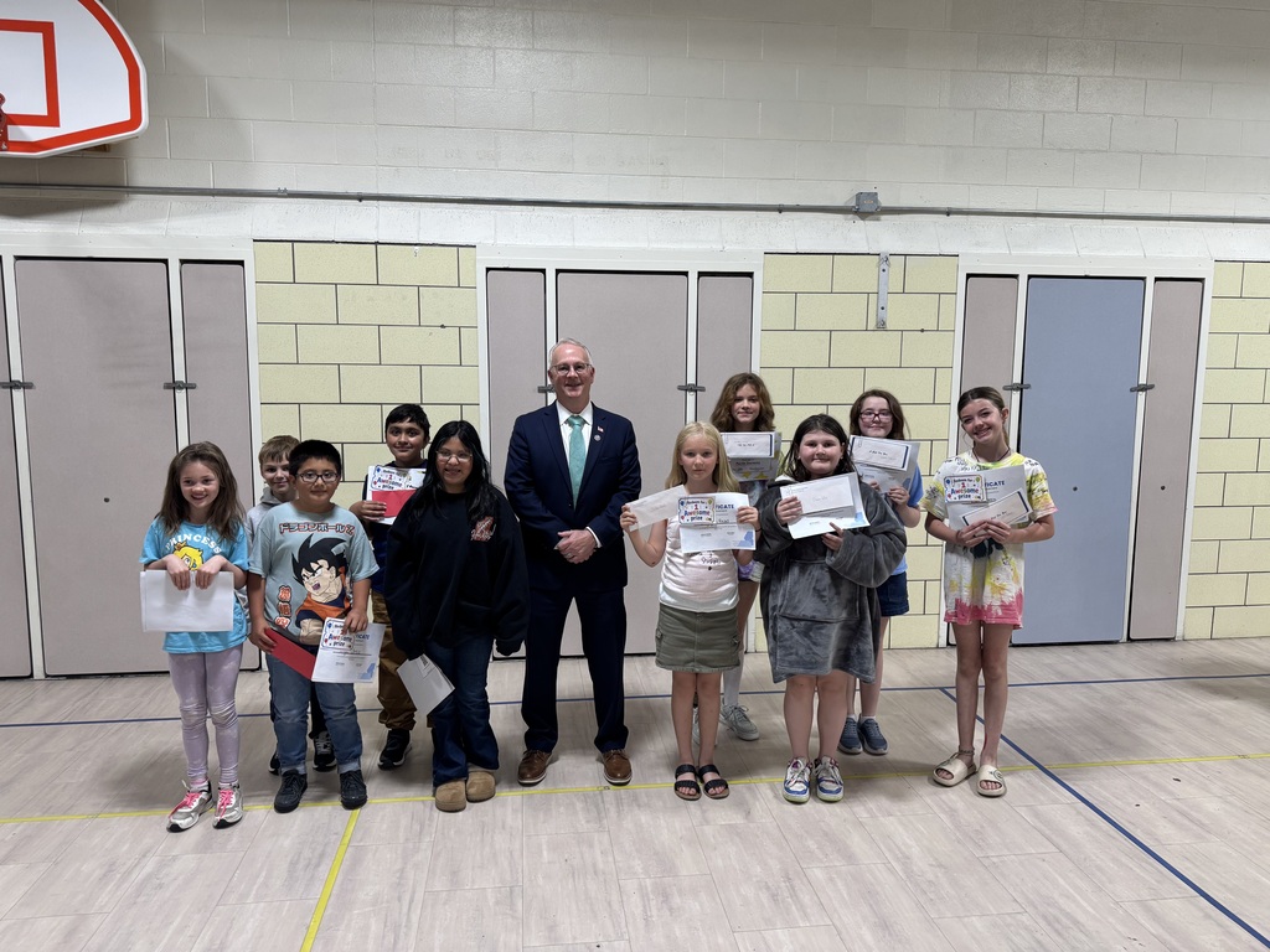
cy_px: 476
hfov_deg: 71.6
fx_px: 881
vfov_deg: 56.8
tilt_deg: -7.3
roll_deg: -0.4
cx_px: 635
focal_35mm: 24
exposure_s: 1/121
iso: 125
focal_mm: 6.76
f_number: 1.78
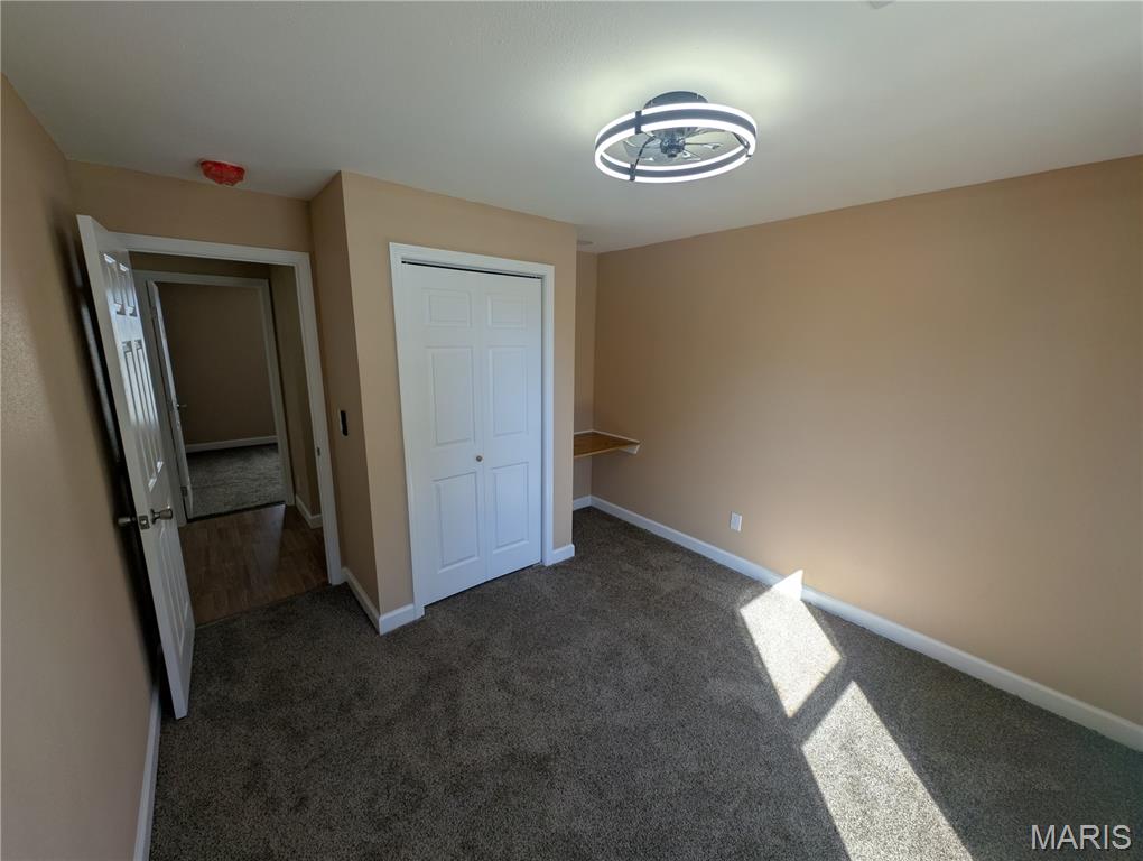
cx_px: 572
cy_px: 430
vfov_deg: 94.6
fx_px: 397
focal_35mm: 12
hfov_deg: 110.5
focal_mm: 2.23
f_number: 1.95
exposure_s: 1/300
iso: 43
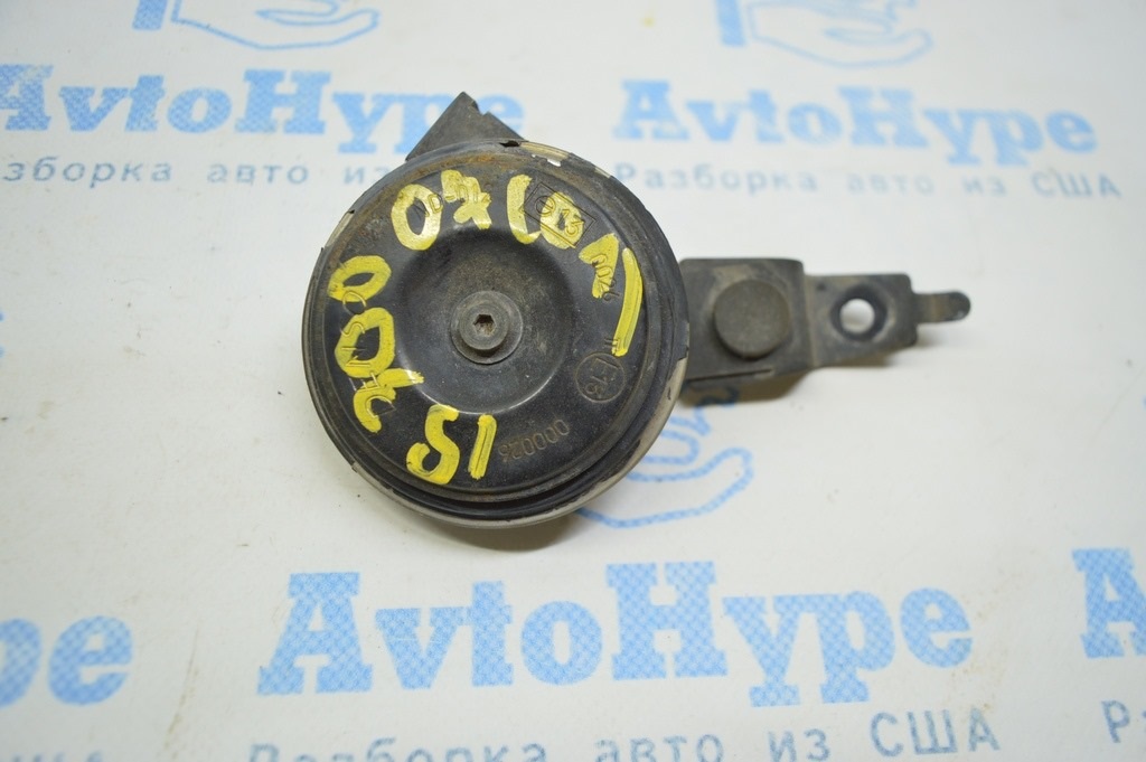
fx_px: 859
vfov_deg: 47.9
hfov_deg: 67.4
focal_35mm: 27
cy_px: 381
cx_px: 573
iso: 400
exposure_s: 1/60
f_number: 3.5
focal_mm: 18
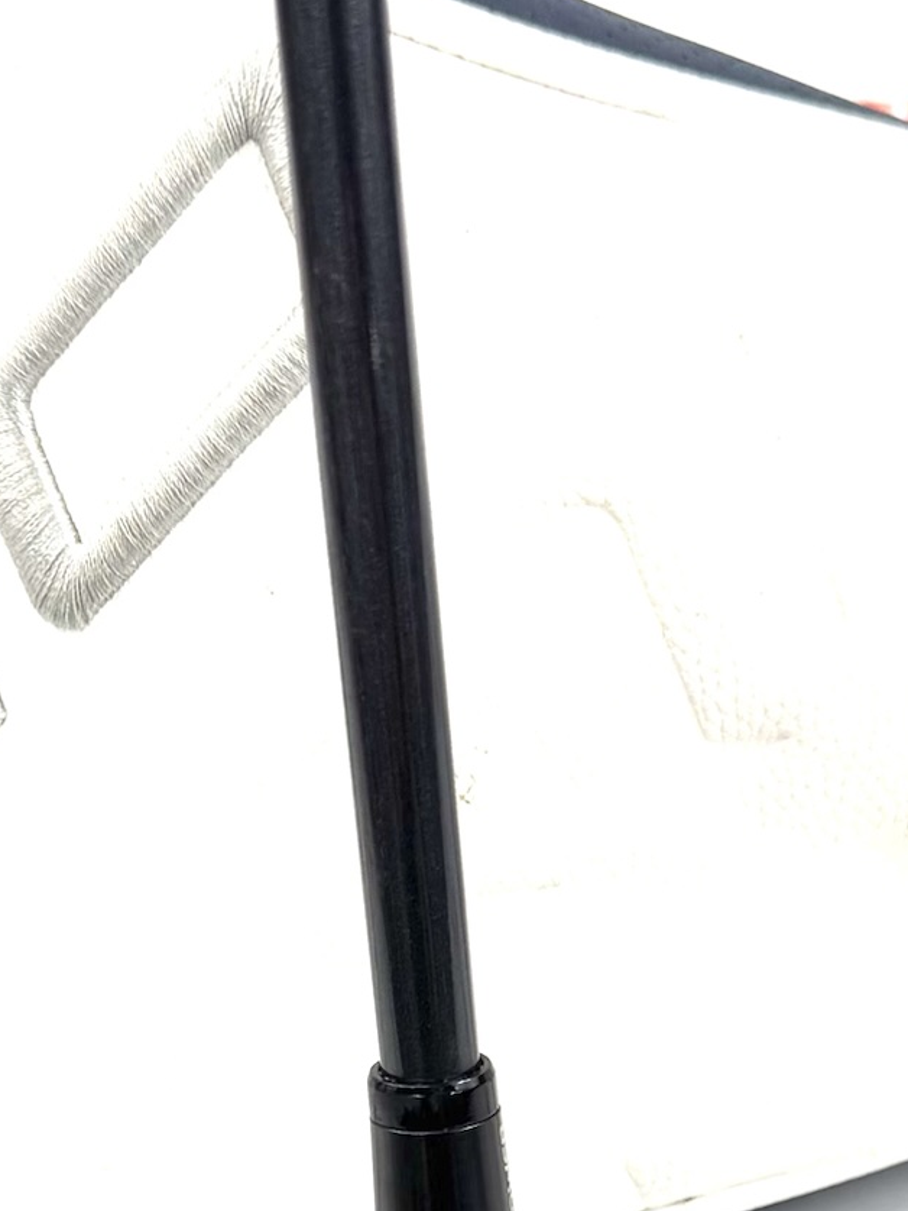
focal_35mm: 86
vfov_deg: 21.0
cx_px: 658
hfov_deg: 17.1
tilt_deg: -50.0
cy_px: 1512
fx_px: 3007
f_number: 1.78
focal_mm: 6.76
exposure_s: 1/195
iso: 64
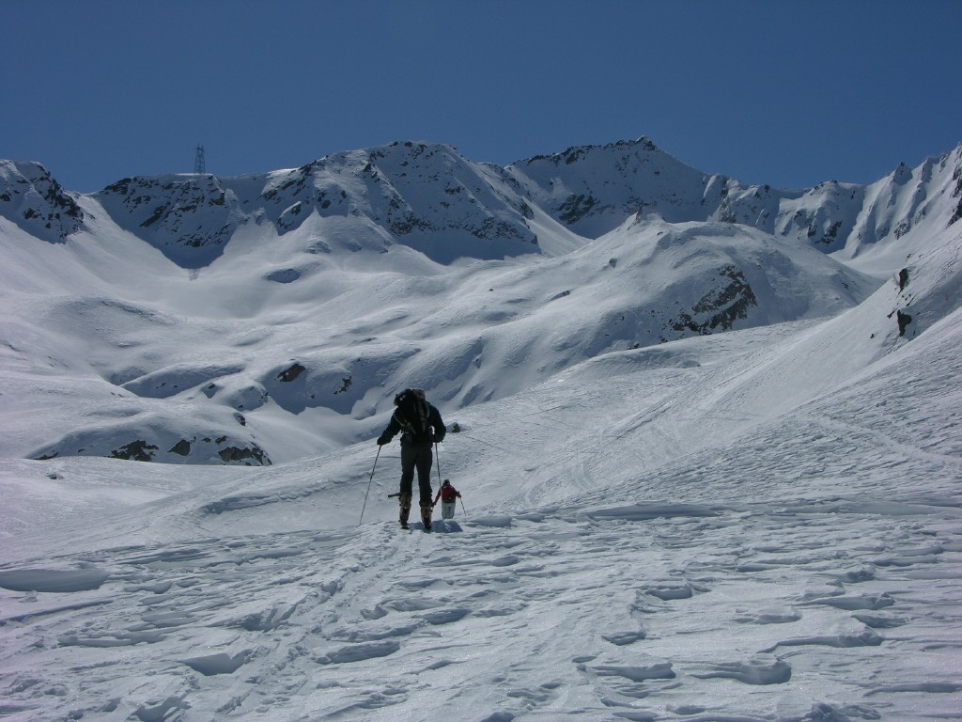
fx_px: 1612
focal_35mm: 58
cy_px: 361
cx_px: 481
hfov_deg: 33.2
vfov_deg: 25.2
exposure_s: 1/820
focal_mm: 14.7
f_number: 7.9
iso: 50
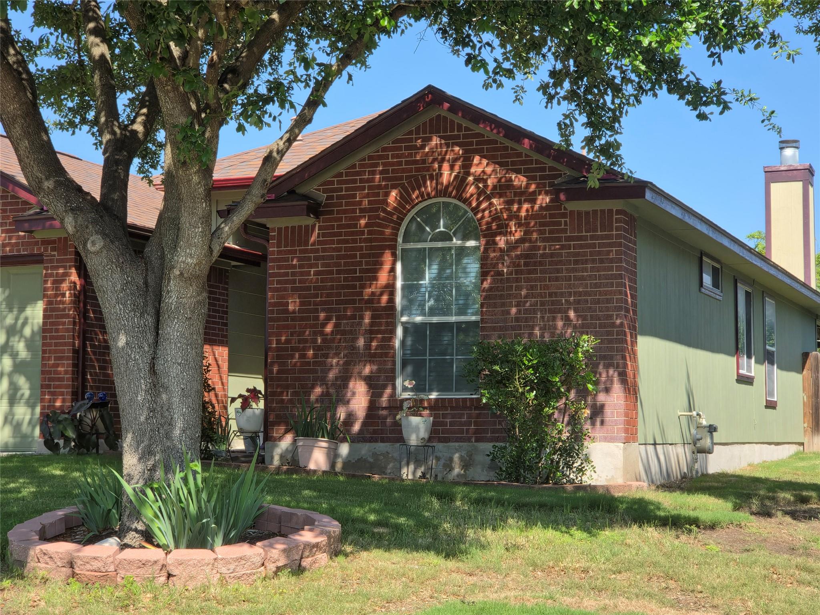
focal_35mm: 69
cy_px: 308
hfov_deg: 28.2
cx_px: 410
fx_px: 1635
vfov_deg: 21.3
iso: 25
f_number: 2.4
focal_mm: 7
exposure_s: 1/470
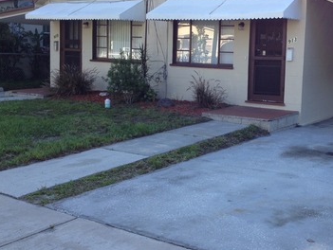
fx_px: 491
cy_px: 85
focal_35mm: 51
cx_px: 222
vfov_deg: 28.4
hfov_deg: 37.1
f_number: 2.4
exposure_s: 1/292
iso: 50
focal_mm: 4.28
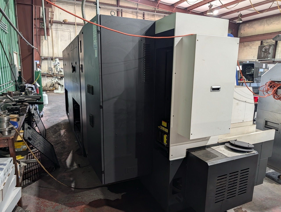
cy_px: 106
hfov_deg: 71.5
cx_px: 140
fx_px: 195
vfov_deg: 56.9
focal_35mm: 24
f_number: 1.68
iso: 585
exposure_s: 1/153
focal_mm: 6.9
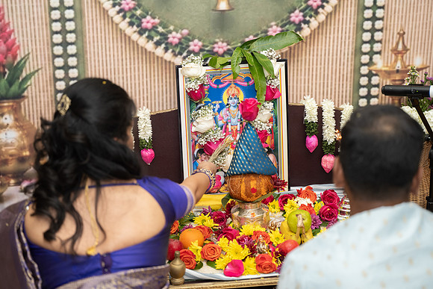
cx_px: 216
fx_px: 848
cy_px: 144
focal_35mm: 71
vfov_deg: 19.3
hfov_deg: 28.6
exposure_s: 1/200
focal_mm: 70
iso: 500
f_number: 2.8
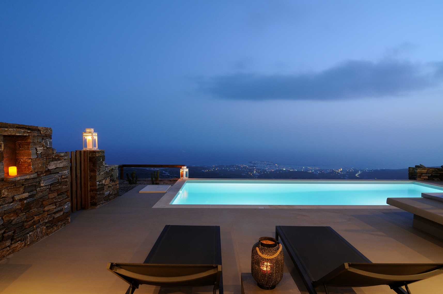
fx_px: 240
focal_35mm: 20
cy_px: 147
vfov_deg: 63.1
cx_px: 222
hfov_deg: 85.5
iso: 200
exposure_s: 8
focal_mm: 13
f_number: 10
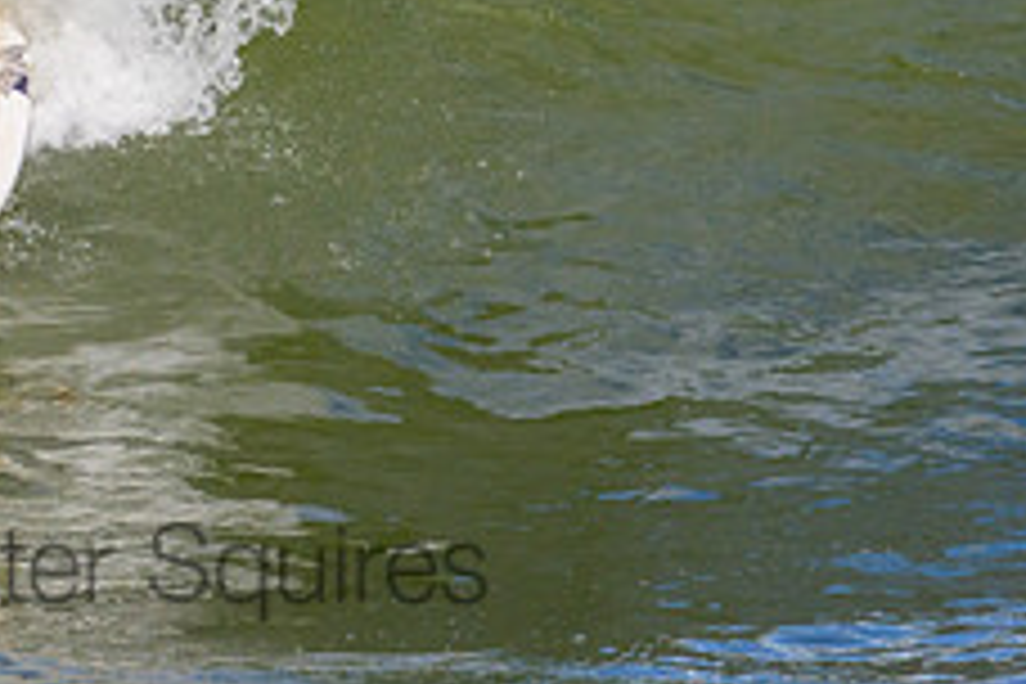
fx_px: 58050
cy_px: -182
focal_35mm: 2037
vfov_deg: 0.7
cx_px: 140
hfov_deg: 1.0
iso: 800
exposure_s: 1/2000
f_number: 11
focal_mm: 800
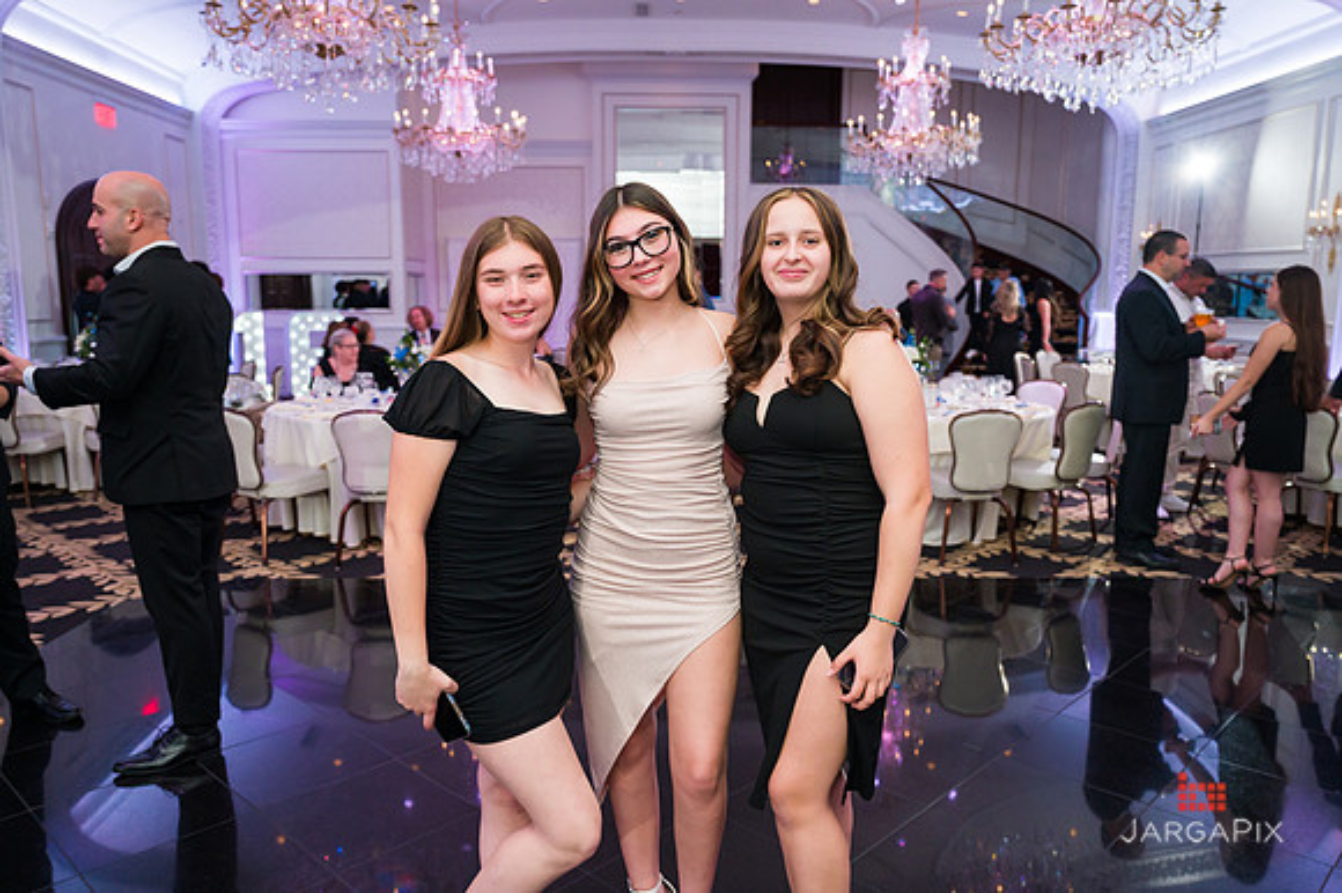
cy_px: 446
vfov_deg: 47.8
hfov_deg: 67.3
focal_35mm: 27
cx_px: 671
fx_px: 1009
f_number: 3.2
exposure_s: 1/200
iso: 1600
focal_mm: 26
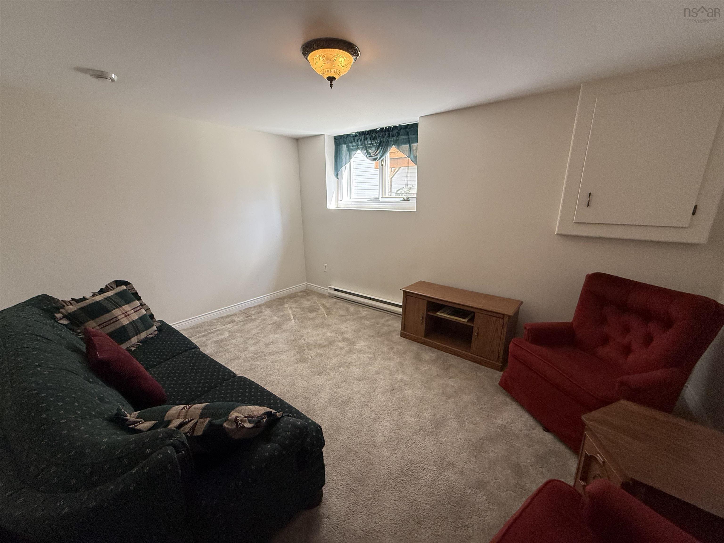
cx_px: 362
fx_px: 293
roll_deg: +0.0
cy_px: 272
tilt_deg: -14.2
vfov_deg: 85.7
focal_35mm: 14
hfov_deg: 102.1
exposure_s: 1/99
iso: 200
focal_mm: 2.22
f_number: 2.2
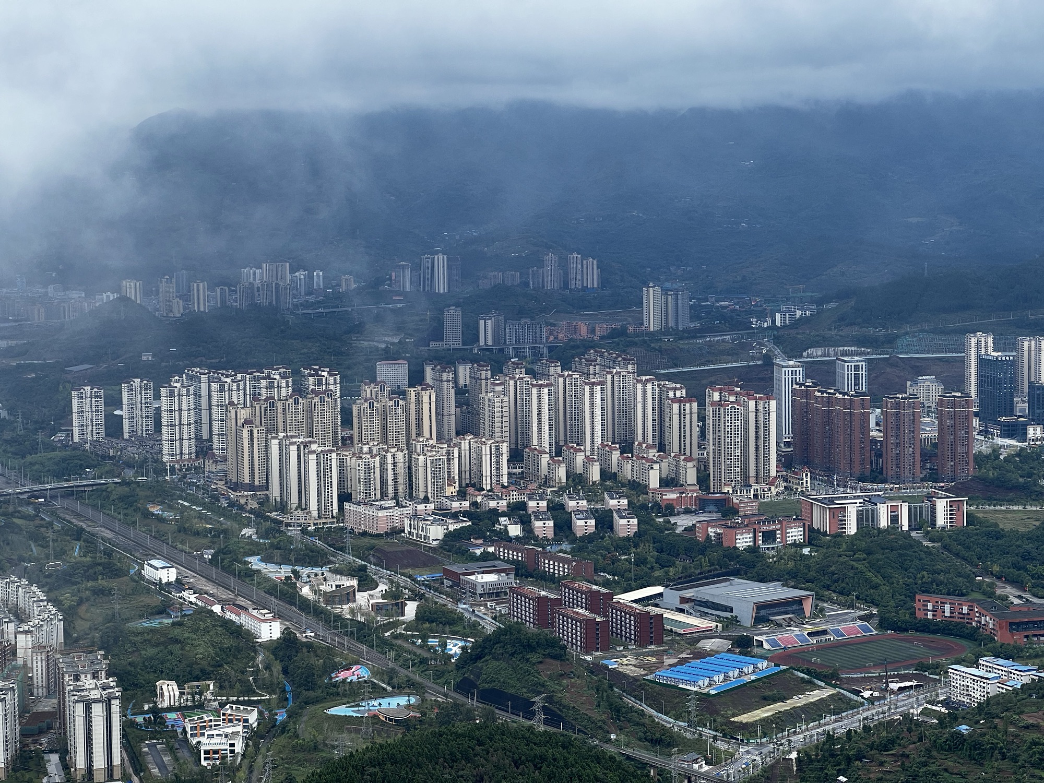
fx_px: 2322
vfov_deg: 19.1
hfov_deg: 25.3
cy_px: 392
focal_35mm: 77
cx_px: 522
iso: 32
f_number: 2.8
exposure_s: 1/179
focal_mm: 9
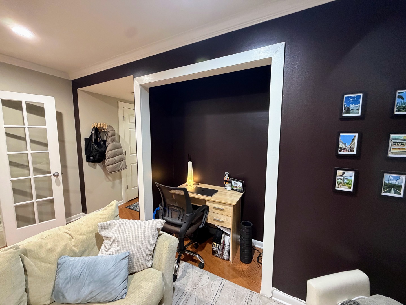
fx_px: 164
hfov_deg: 102.1
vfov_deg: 85.7
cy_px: 152
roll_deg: +0.3
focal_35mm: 14
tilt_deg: -5.6
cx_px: 203
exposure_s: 1/60
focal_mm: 2.22
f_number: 2.2
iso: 400
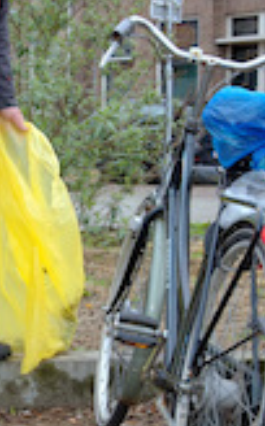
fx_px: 1299
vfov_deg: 18.6
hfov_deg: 11.5
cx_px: -21
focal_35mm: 112
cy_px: 219
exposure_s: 1/100
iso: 1000
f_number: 11
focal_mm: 46
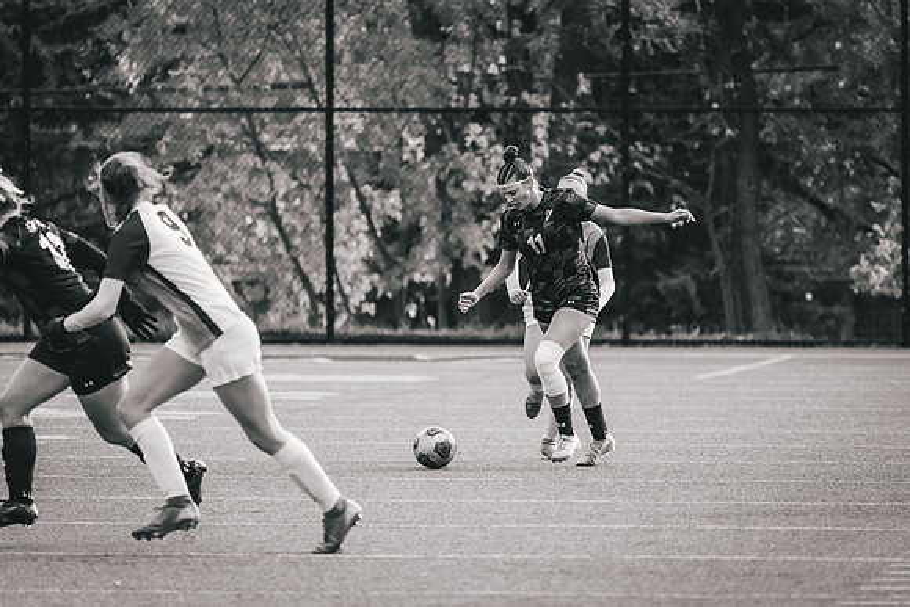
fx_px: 12000
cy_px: 319
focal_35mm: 475
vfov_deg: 2.9
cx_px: 540
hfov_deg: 4.3
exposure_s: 1/1000
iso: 800
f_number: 6.3
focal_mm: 400
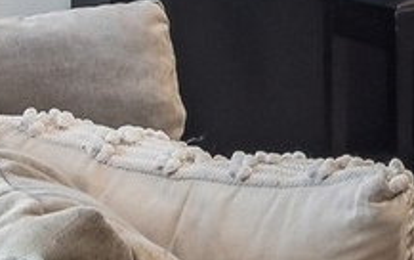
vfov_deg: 5.6
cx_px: 817
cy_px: -266
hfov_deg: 8.7
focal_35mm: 228
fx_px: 2574
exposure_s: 1/13
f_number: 8
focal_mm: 20
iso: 200
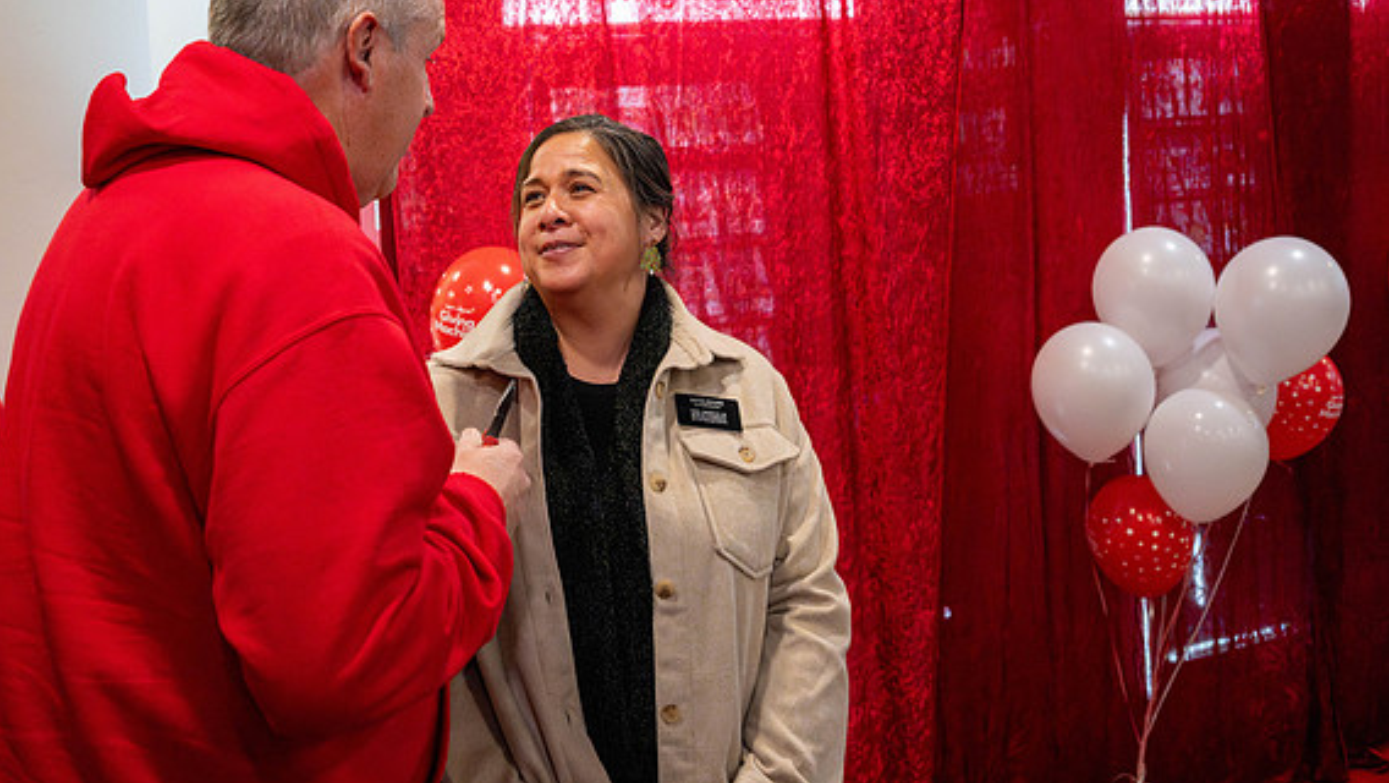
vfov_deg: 30.9
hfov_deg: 52.4
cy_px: 242
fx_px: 1400
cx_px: 551
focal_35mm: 38
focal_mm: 30
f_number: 4
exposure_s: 1/400
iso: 8000
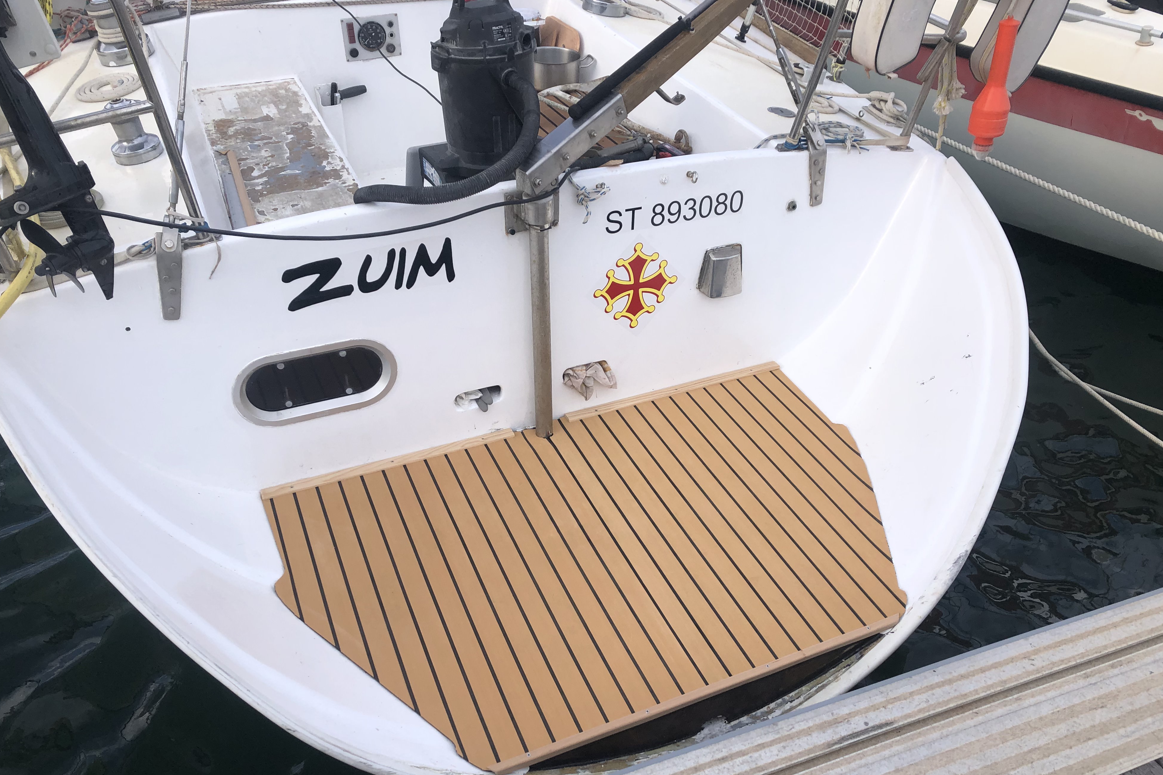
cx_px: 571
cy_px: 437
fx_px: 969
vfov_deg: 43.5
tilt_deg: -34.0
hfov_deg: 61.9
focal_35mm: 30
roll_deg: +0.9
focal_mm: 4
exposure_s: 1/1021
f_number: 1.8
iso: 20
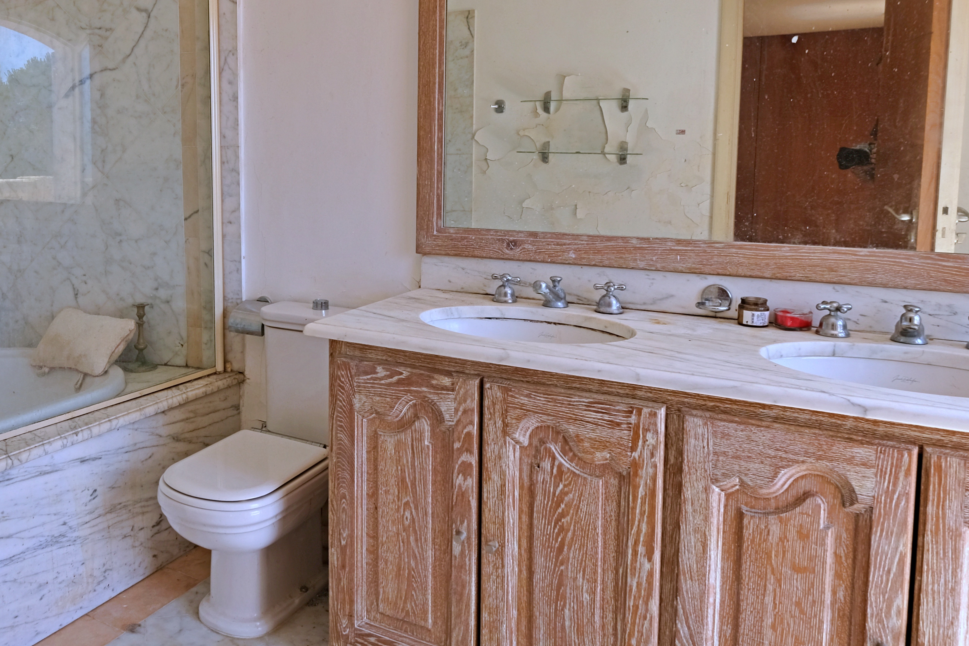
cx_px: 330
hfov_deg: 65.7
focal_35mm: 27
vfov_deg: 47.2
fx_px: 727
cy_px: 220
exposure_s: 1/170
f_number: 4.5
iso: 160
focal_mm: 10
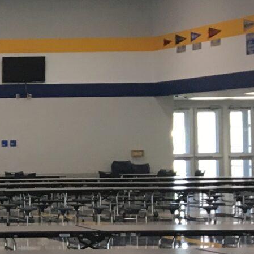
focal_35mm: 146
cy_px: 126
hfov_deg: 10.4
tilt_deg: +2.7
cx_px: -343
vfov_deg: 12.0
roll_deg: +0.7
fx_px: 1212
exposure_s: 1/30
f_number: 2.2
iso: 40
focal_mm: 4.15
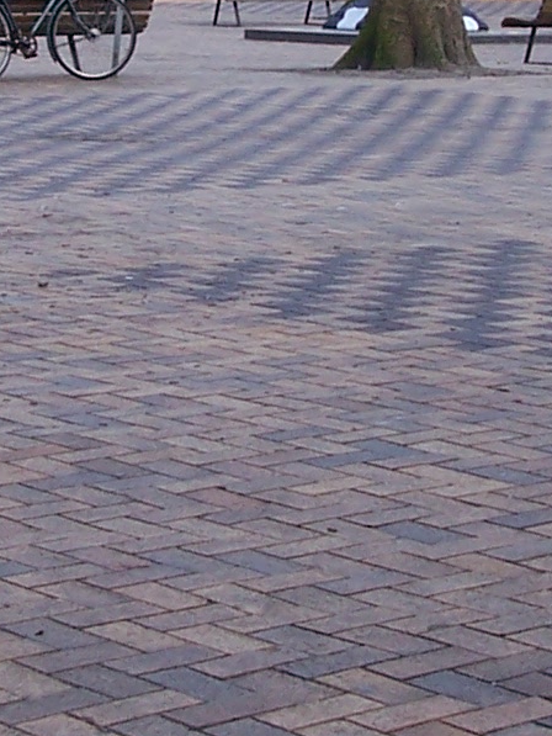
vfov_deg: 14.5
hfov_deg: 11.0
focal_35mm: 135
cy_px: 95
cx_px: 225
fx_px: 2869
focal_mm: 6
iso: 80
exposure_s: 1/125
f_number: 2.8
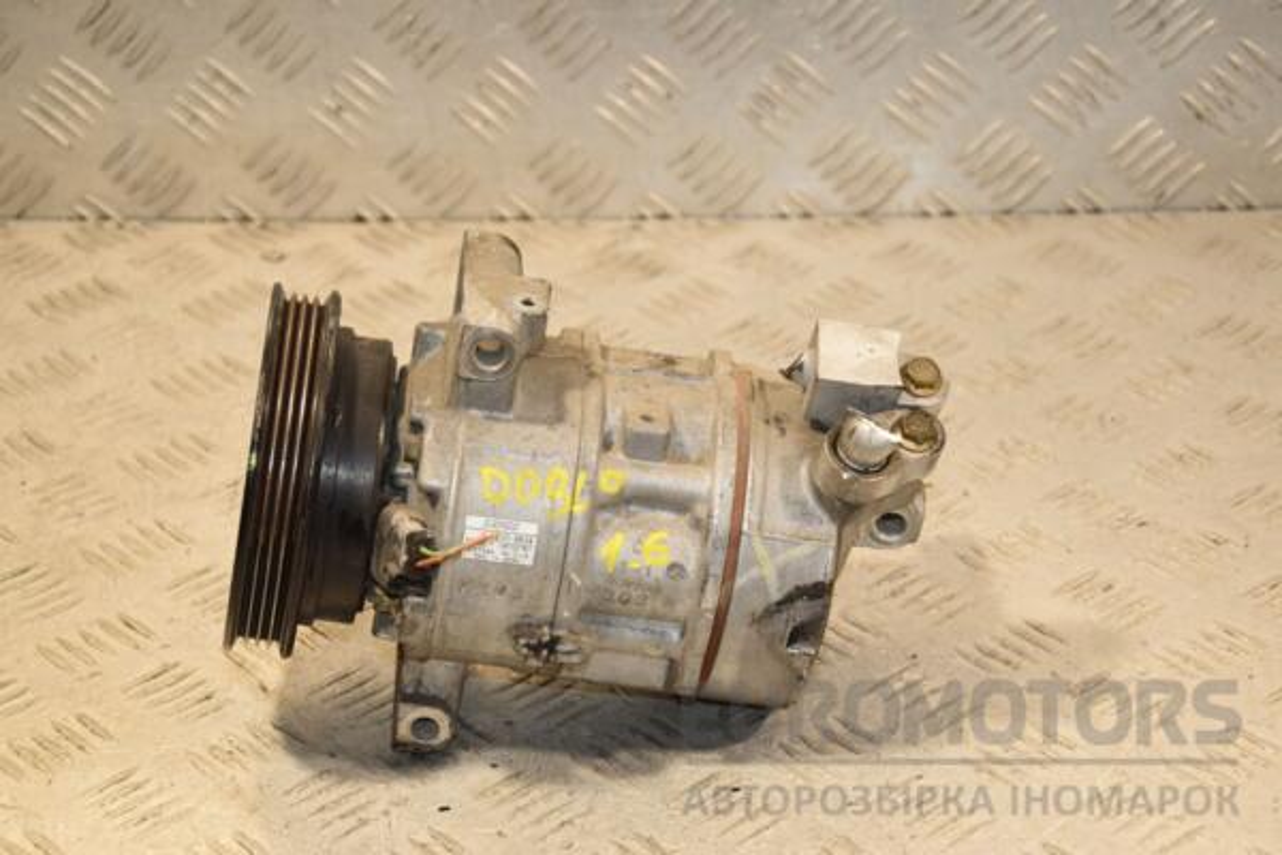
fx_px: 3098
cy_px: 428
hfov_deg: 23.4
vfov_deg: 15.7
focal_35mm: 87
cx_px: 641
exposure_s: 1/200
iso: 800
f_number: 6.3
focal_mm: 58
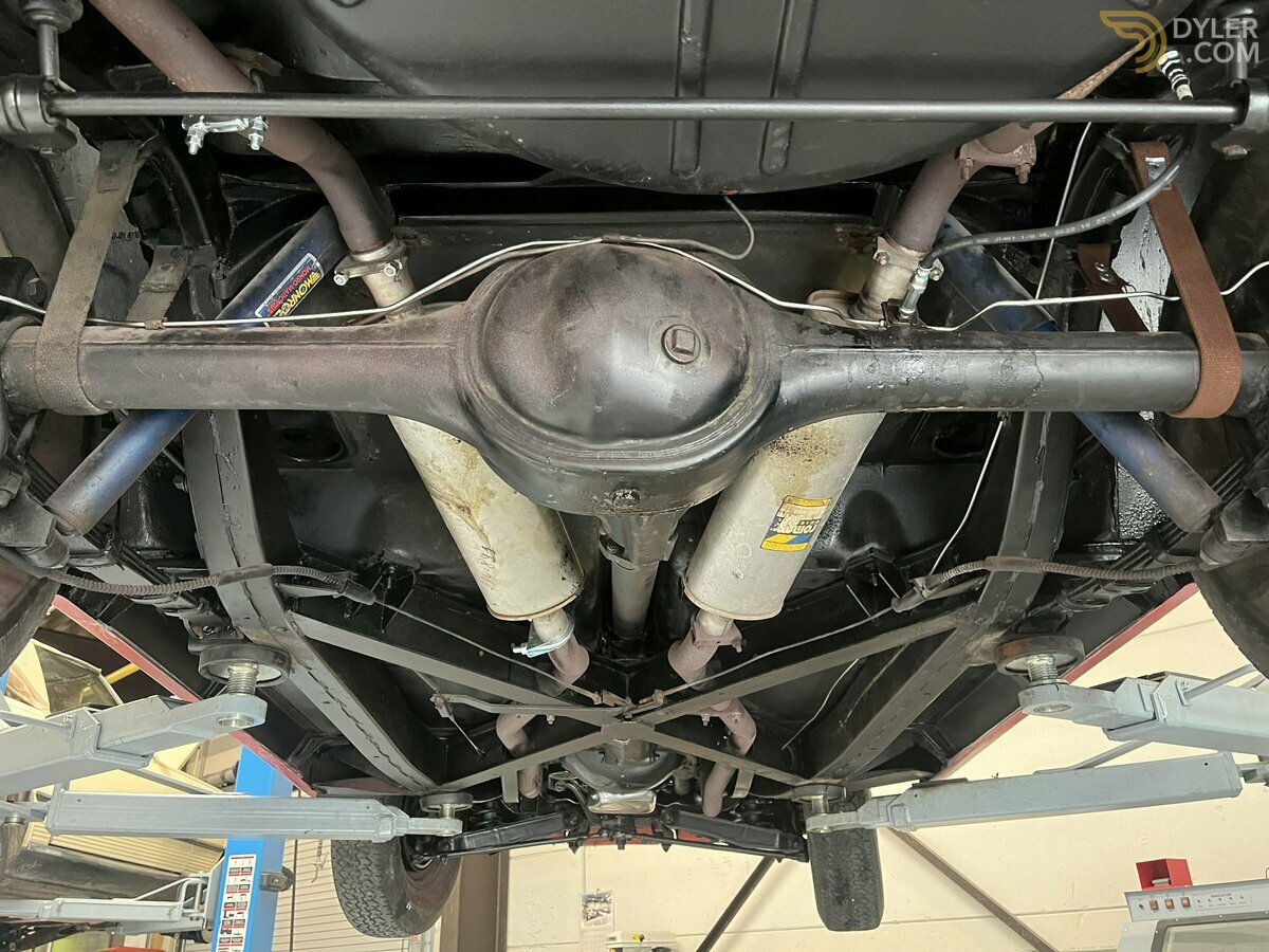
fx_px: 953
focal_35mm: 26
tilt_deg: +28.6
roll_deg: +1.5
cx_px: 634
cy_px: 476
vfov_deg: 53.1
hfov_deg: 67.3
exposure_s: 1/58
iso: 500
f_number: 1.6
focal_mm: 5.1
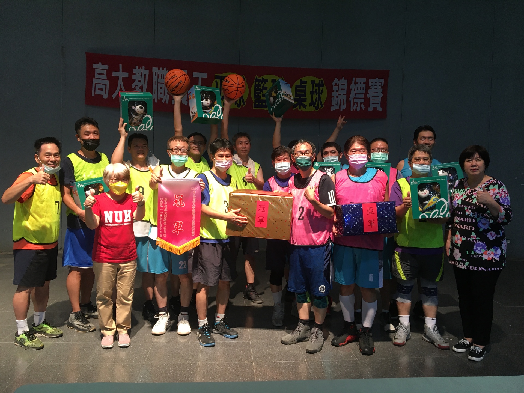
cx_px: 262
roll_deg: -1.5
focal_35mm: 29
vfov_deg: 48.2
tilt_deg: -1.2
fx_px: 439
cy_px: 196
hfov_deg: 61.7
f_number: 2.2
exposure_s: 1/30
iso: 50
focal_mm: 4.15
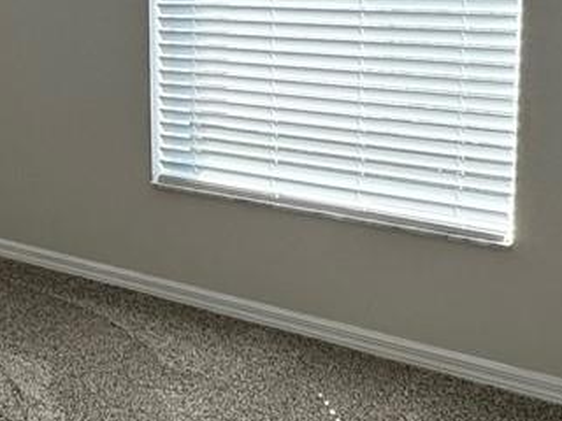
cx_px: -100
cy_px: 111
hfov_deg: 25.2
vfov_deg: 20.9
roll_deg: +2.8
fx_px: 1136
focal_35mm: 70
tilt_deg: -11.6
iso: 40
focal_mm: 2.22
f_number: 2.2
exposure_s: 1/117
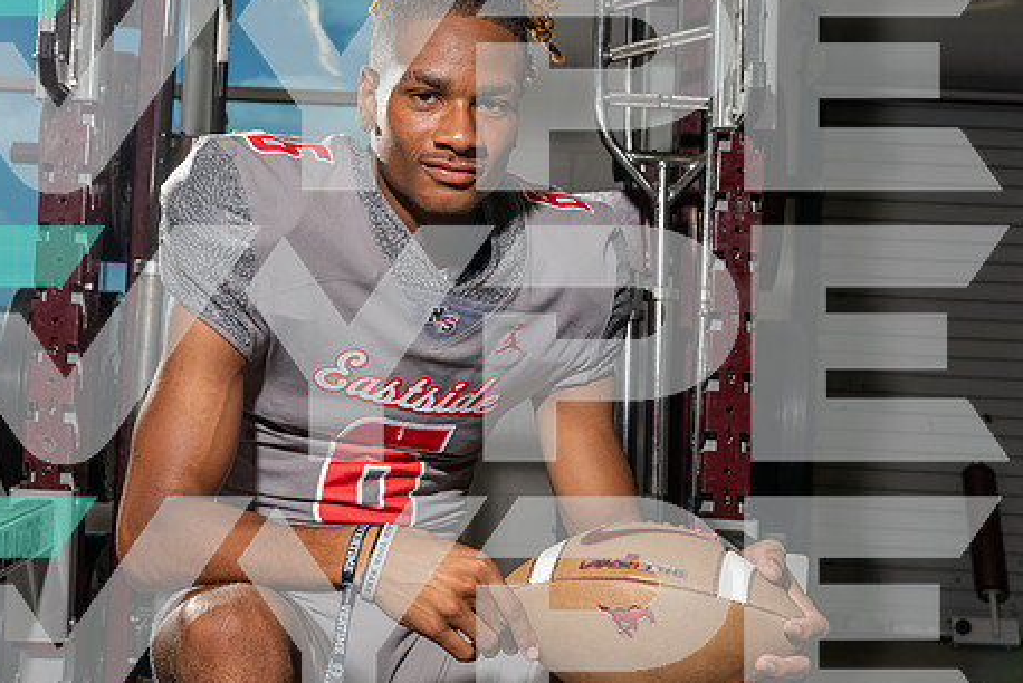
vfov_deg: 21.9
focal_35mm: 62
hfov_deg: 32.3
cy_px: 345
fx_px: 1763
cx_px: 440
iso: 320
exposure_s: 1/250
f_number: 8
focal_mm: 49
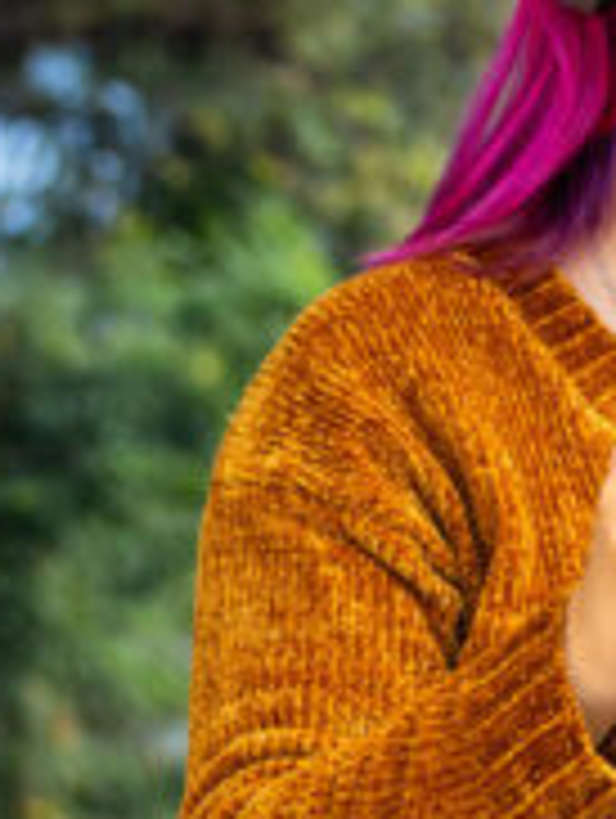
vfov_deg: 8.1
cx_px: 645
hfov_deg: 6.1
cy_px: 648
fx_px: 5752
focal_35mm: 243
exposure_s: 1/320
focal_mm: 45
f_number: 2.8
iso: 200
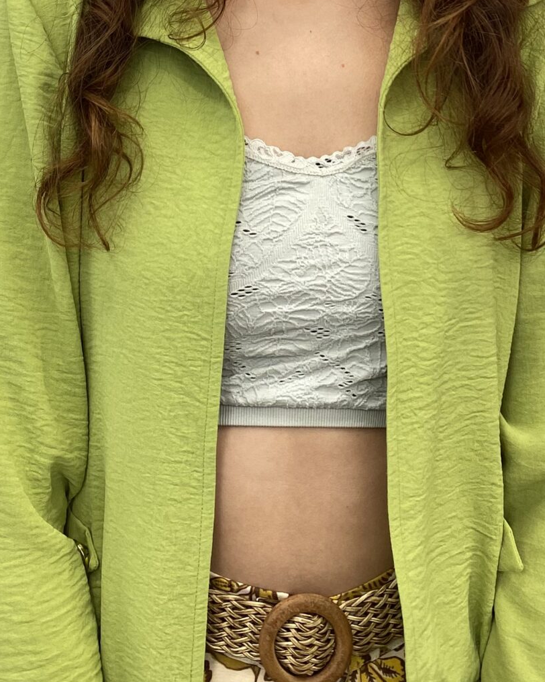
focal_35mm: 64
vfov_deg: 26.4
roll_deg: +1.1
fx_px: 1290
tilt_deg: -2.4
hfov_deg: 23.8
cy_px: -129
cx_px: 256
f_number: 1.8
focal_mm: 4.25
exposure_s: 1/120
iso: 40
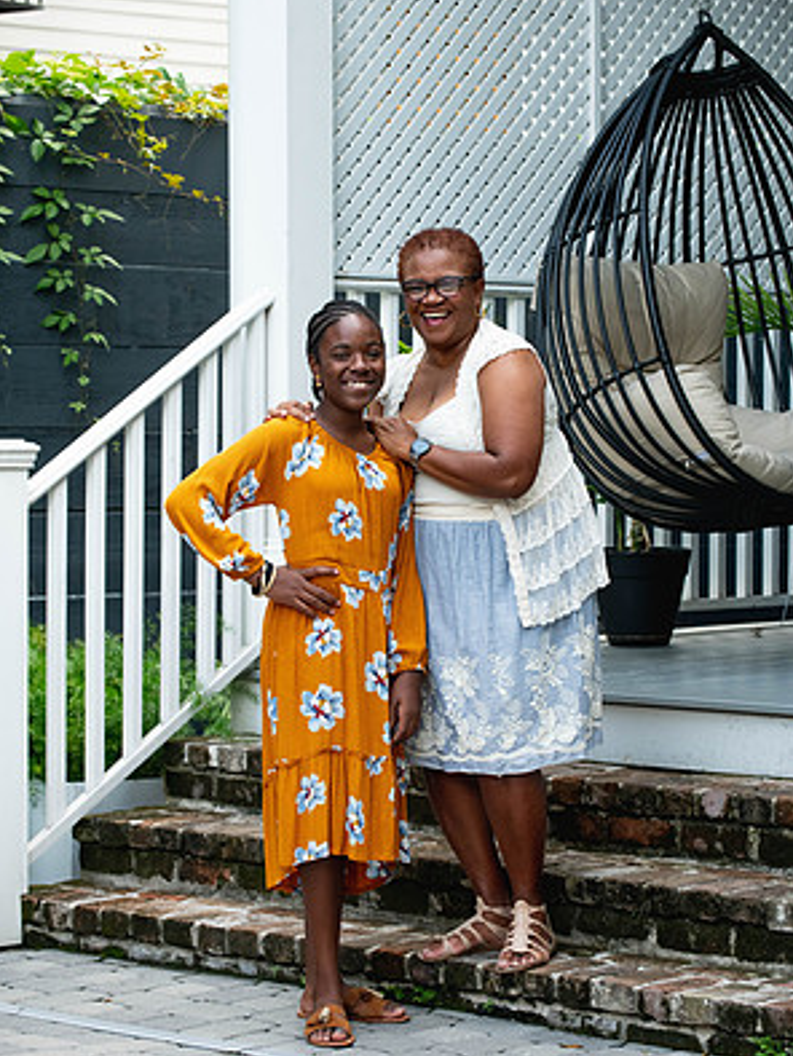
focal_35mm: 112
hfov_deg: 13.2
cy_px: 566
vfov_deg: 17.6
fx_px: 3417
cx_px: 396
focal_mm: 102
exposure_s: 1/1000
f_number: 5.6
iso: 1250
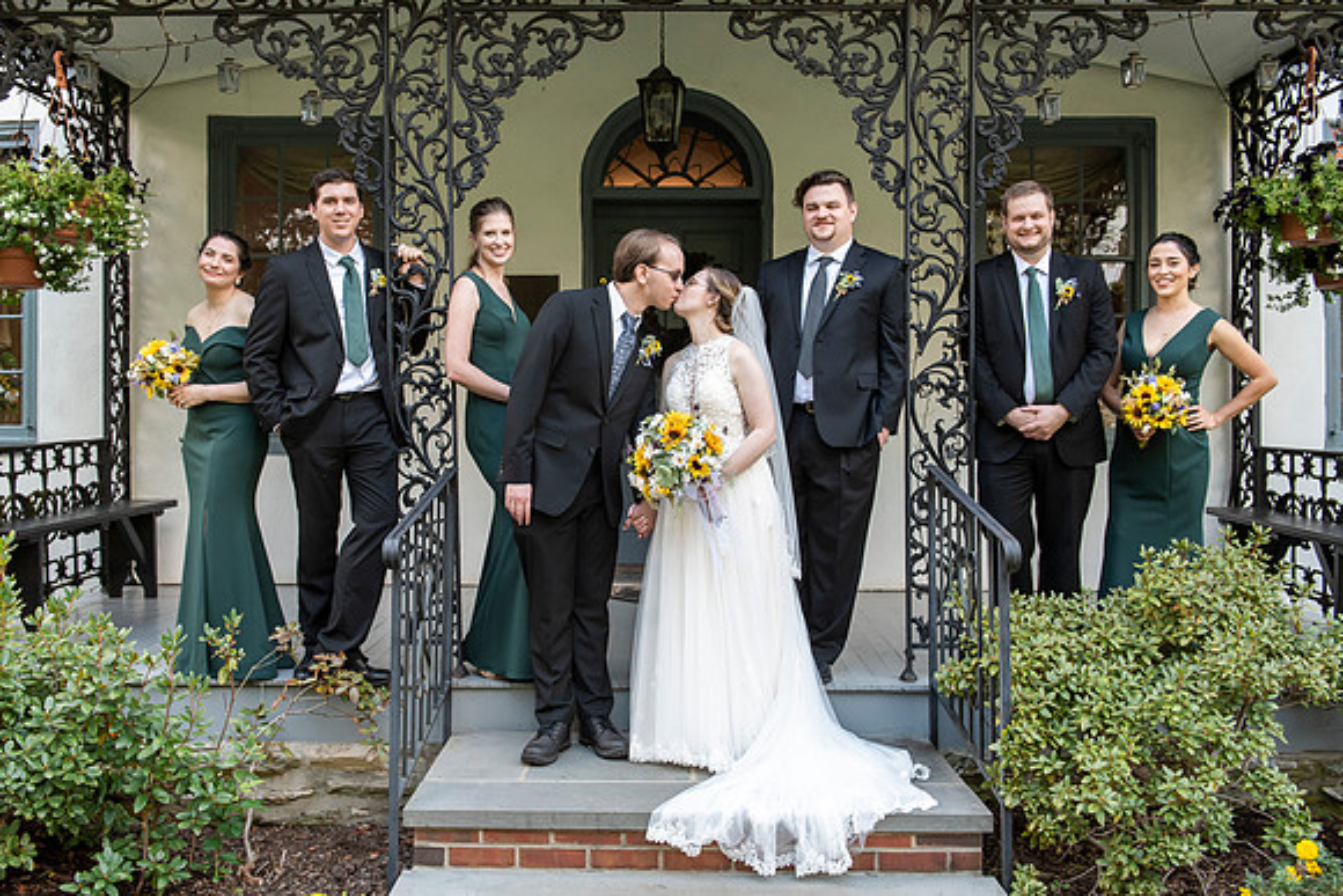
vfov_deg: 38.4
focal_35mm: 34
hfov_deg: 55.1
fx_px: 1287
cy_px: 430
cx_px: 629
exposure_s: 1/200
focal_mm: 32
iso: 640
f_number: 5.6
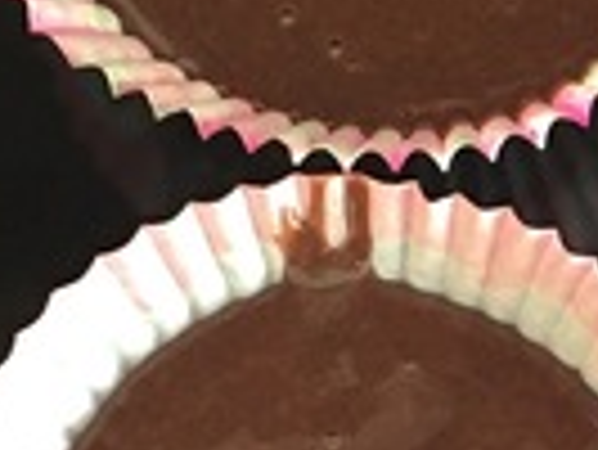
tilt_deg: -84.3
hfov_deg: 12.9
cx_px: 665
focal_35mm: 150
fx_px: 2594
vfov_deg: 9.6
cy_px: 698
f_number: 2.2
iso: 160
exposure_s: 1/33
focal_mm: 4.15
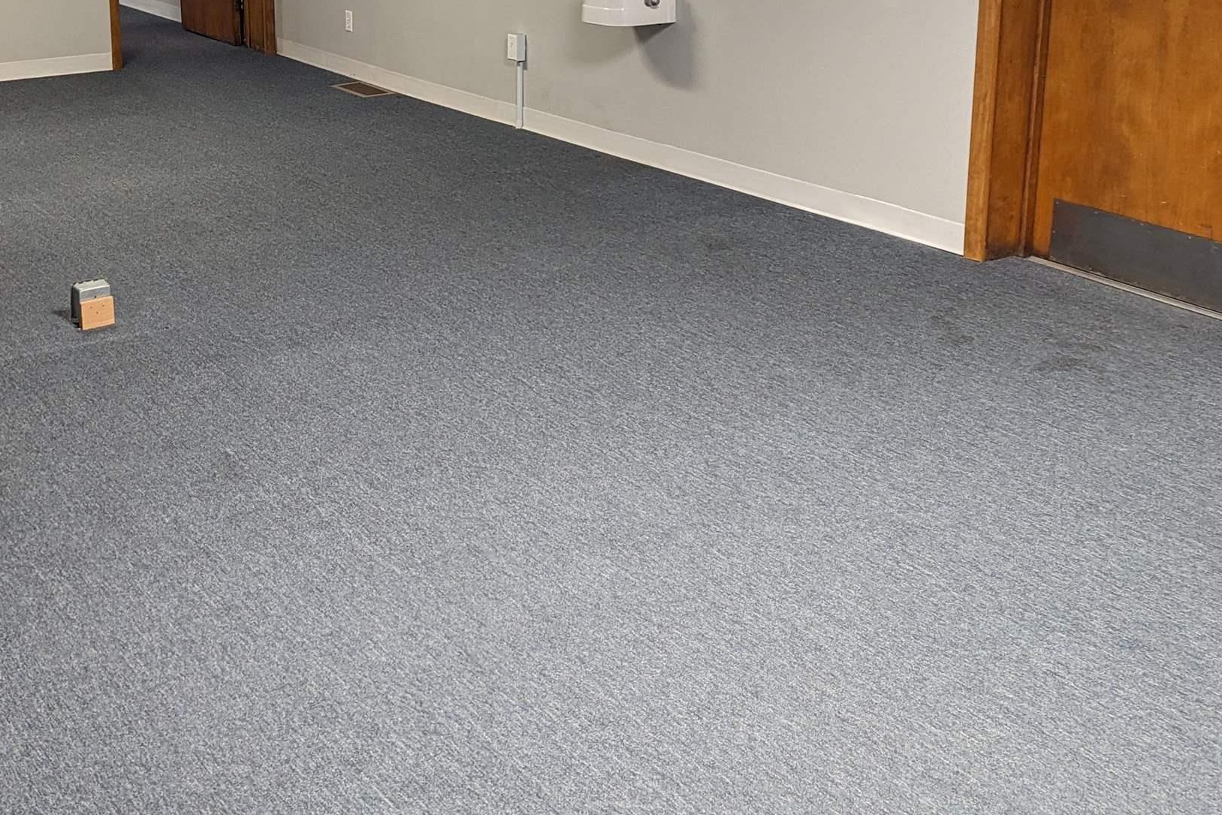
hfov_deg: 40.7
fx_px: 1595
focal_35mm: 47
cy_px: 105
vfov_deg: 27.8
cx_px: 309
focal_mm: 6.81
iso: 201
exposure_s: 1/24
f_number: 1.85
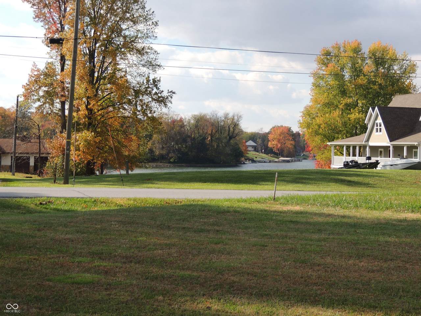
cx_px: 210
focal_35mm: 70
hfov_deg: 27.8
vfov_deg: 21.0
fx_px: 851
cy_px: 158
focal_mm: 12.4
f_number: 3.9
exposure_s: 1/500
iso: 100
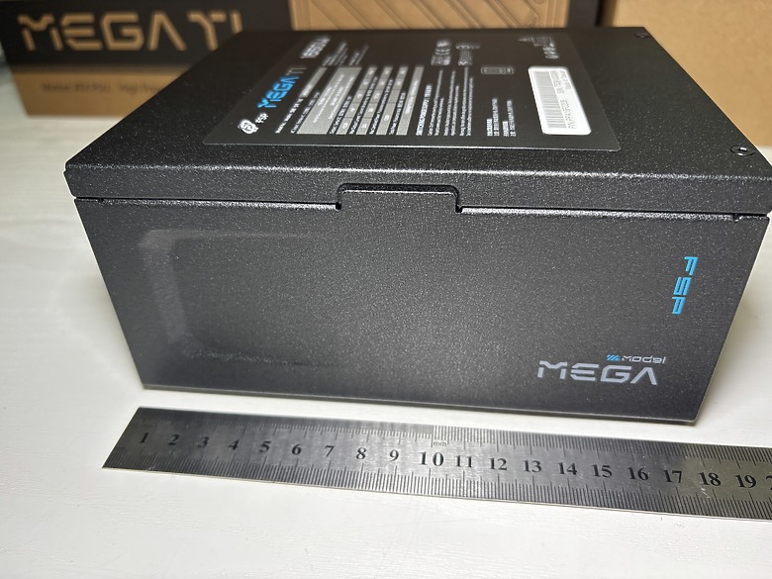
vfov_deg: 53.1
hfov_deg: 67.3
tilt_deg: -35.7
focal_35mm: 26
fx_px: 580
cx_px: 386
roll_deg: +3.4
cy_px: 290
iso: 64
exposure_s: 1/60
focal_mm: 5.96
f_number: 1.6
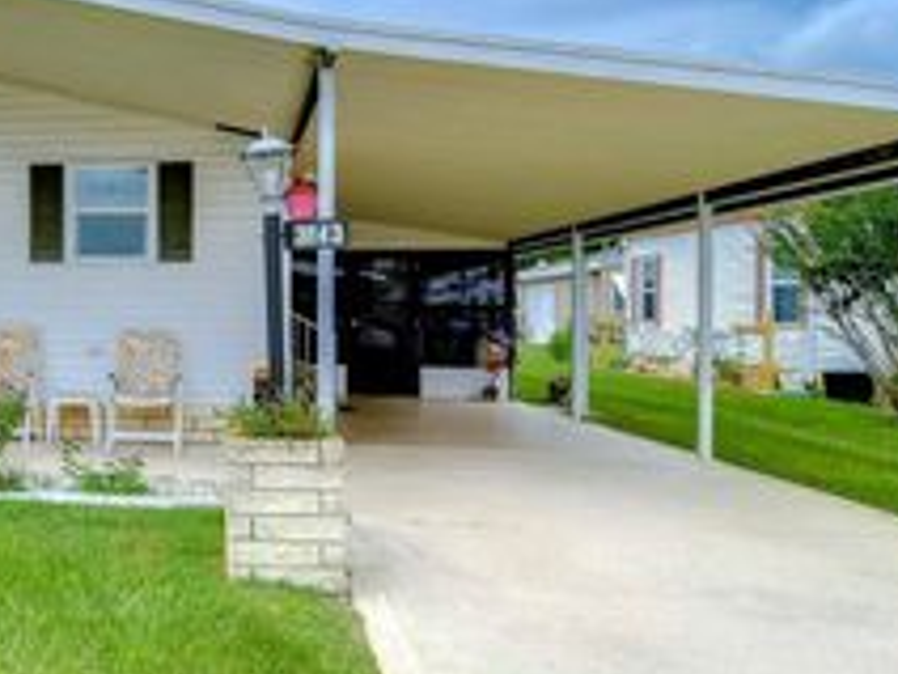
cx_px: 55
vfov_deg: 41.6
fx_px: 882
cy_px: 263
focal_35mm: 34
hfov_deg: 47.3
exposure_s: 1/2500
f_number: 3.5
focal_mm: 10
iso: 100
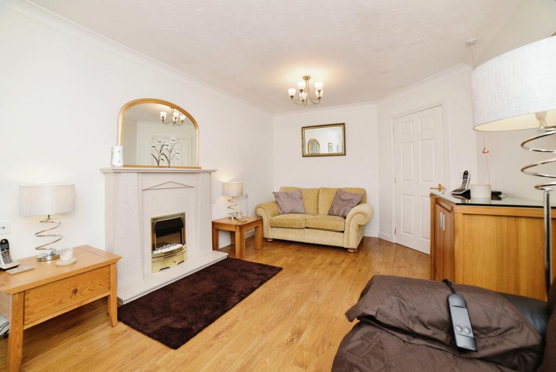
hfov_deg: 104.2
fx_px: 216
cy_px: 186
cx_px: 278
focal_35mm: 14
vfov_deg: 81.3
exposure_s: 1/60
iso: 400
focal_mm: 14
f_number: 6.3
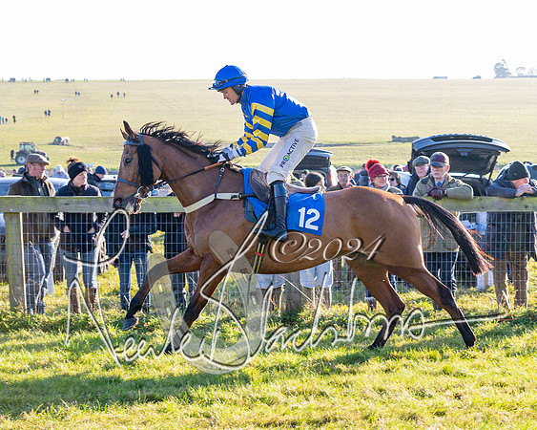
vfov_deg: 16.6
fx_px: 1463
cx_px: 459
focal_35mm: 92
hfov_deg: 20.5
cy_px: 296
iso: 640
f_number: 4
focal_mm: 37
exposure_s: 1/1000
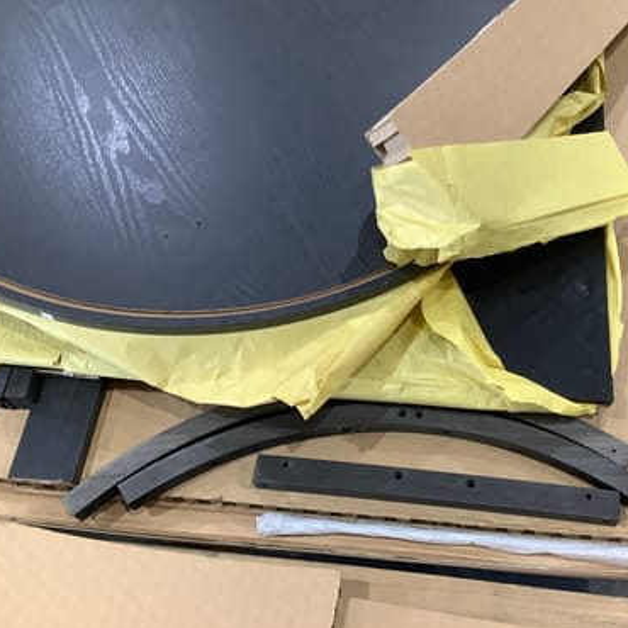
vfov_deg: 44.9
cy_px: 317
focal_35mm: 37
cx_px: 402
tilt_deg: -58.4
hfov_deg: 44.5
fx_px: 759
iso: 200
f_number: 2.4
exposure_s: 1/50
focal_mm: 3.3
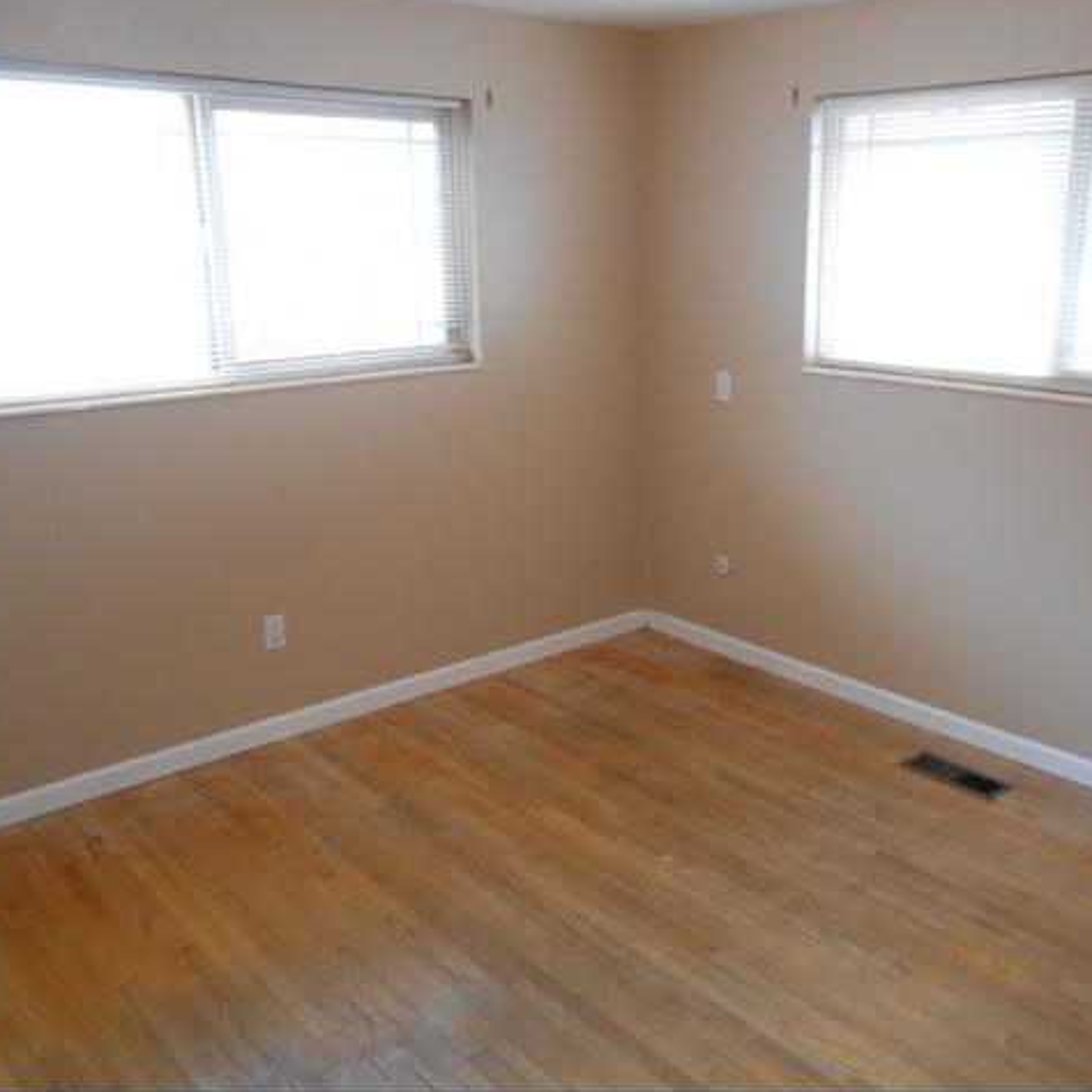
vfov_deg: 52.5
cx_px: 636
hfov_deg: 52.3
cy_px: 541
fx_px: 1106
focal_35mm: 31
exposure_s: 1/30
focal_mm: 4.6
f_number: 3.5
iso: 400
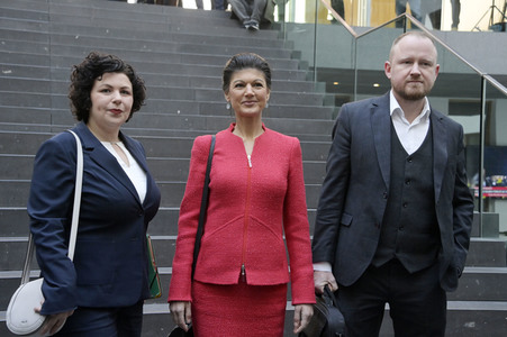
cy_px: 168
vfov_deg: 23.3
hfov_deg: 34.5
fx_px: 816
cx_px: 254
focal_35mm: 58
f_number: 5.6
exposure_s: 1/200
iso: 4000
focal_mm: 58
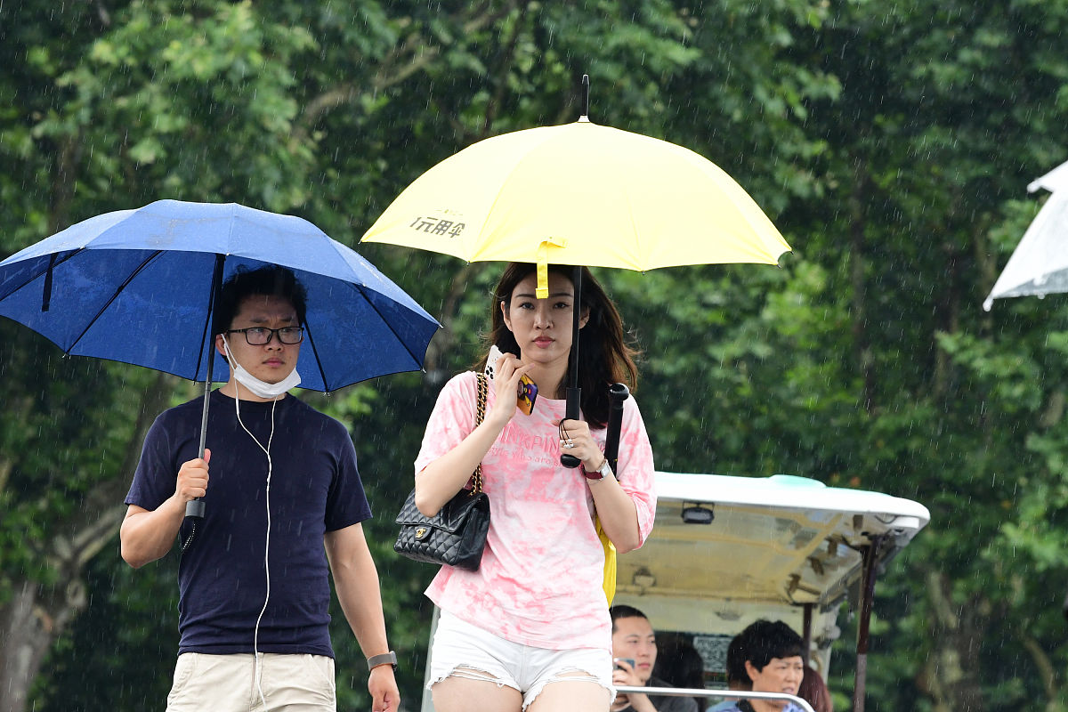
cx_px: 534
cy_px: 356
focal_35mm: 200
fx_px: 5933
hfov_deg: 10.3
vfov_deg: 6.9
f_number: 7.1
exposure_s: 1/200
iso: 1000
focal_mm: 200
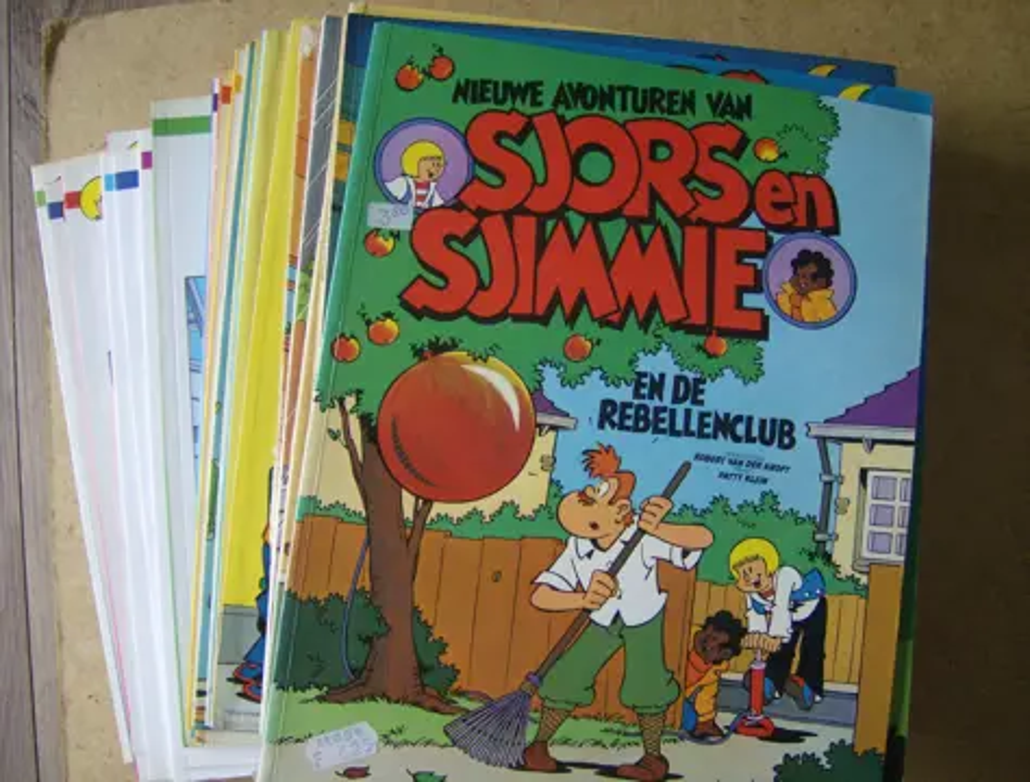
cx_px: 515
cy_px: 391
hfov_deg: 51.2
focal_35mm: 36
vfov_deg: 40.0
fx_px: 1076
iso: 173
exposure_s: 1/64
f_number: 2.8
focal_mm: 6
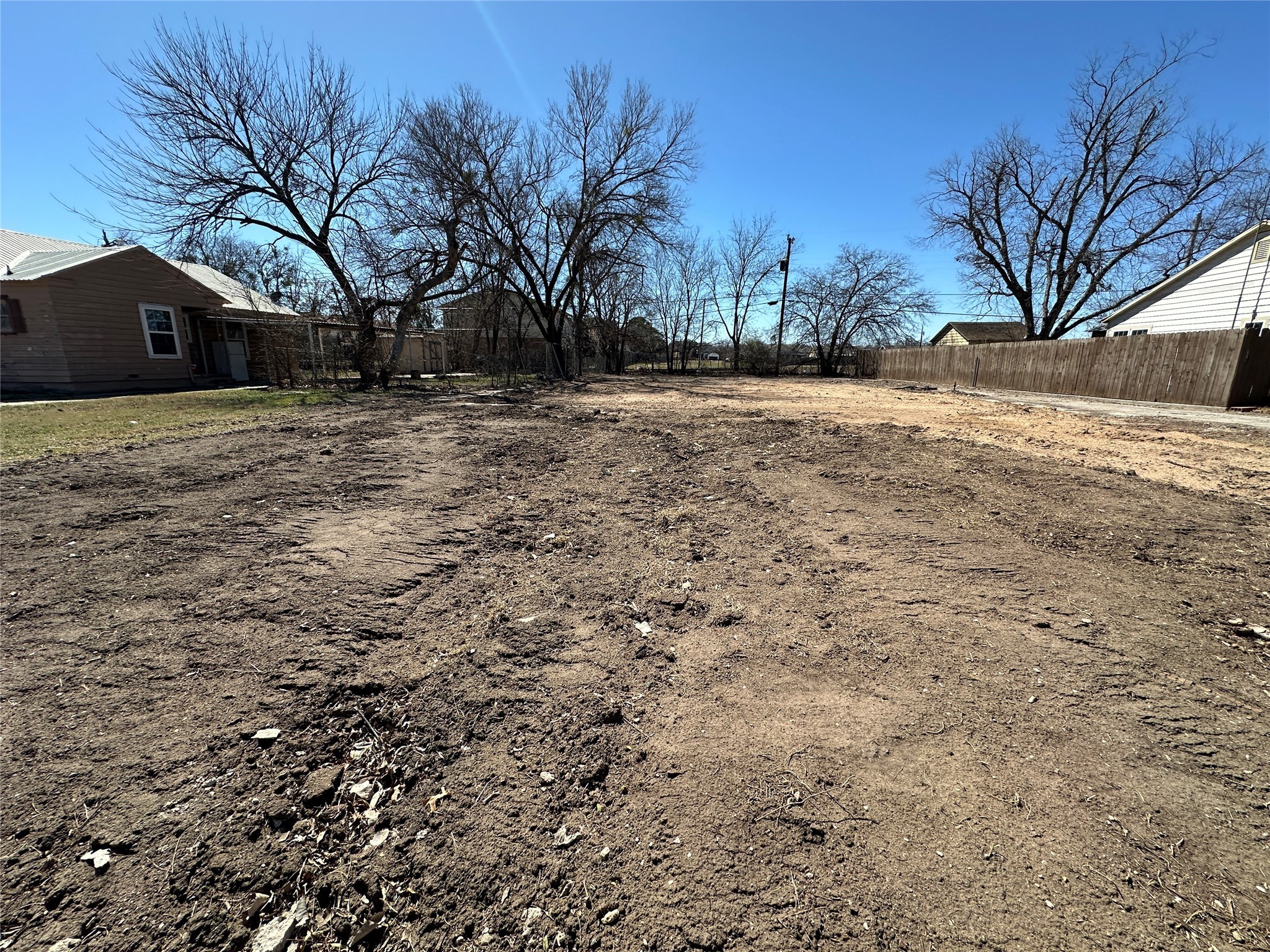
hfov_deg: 102.1
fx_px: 514
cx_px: 635
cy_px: 476
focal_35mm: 14
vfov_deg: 85.7
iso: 50
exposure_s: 1/1715
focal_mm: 2.22
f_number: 2.2
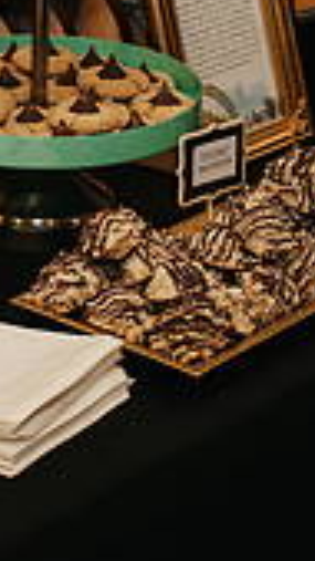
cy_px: 110
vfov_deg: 16.9
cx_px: -109
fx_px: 1872
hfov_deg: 9.4
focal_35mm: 126
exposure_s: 1/200
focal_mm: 35
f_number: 3.5
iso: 1000
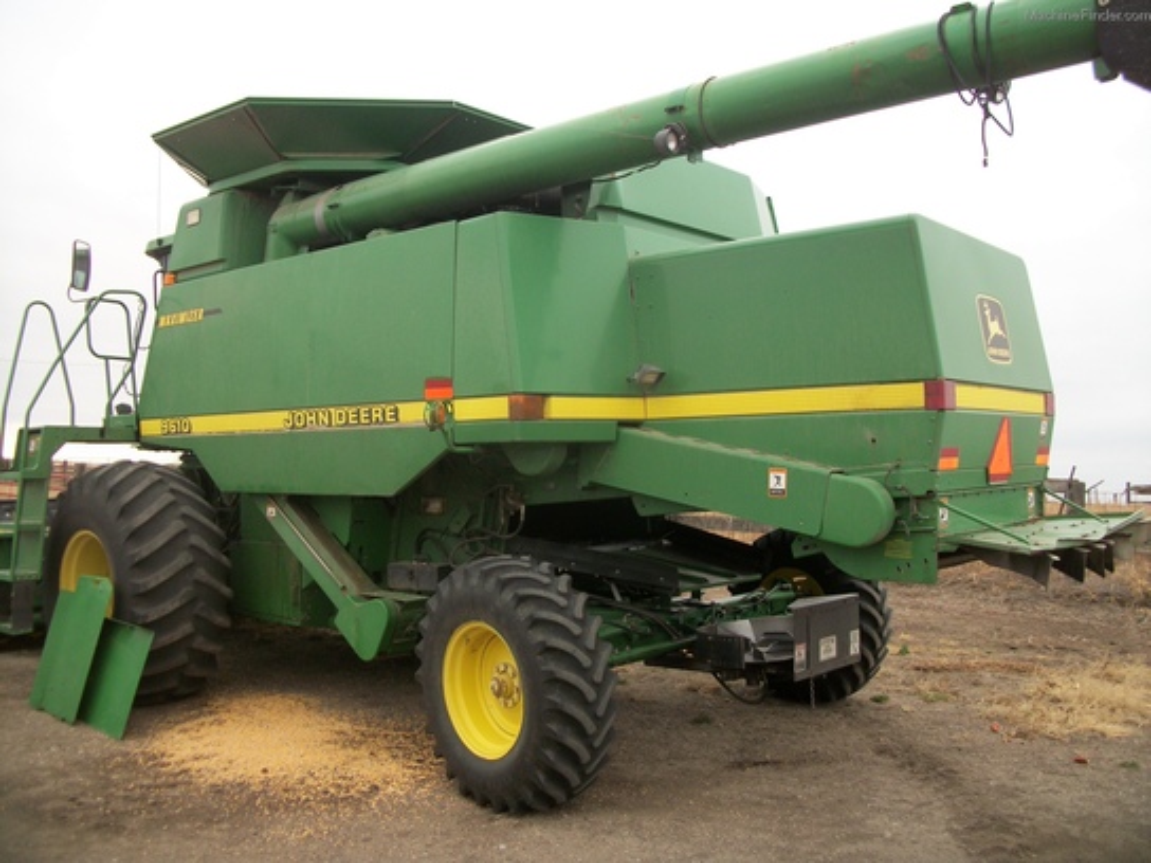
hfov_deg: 56.8
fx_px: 1064
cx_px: 576
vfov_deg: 44.2
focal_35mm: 32
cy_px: 432
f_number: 2.9
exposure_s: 1/160
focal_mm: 5.7
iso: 80
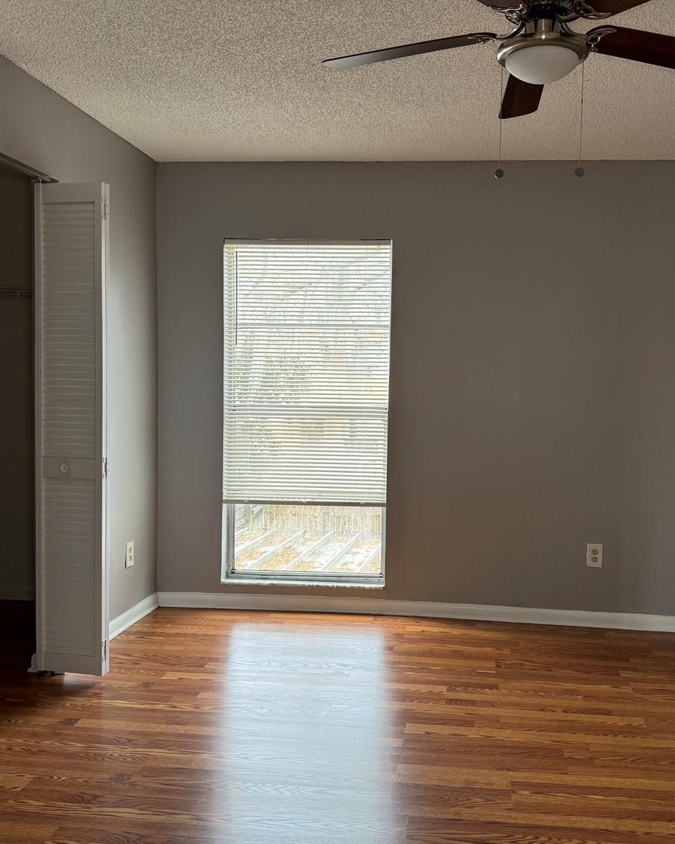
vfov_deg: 55.7
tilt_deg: -3.6
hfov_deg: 45.6
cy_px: 422
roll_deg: -1.2
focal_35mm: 32
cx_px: 397
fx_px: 799
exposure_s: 1/188
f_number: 1.78
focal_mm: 6.76
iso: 200
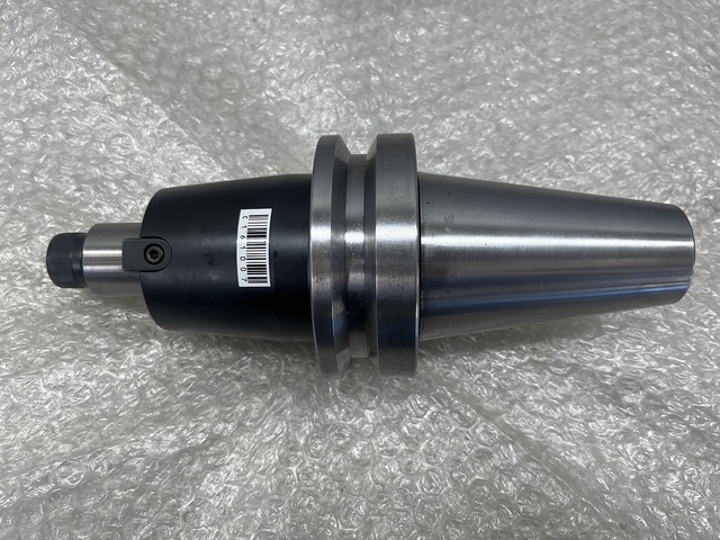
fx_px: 541
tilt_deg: -70.0
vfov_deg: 53.1
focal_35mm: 26
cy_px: 270
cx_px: 360
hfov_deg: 67.3
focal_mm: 5.1
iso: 50
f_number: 1.6
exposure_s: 1/350
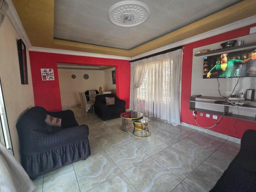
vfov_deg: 85.6
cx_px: 126
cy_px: 98
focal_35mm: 14
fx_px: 104
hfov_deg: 102.1
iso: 250
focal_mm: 2.2
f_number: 1.9
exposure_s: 1/50.3
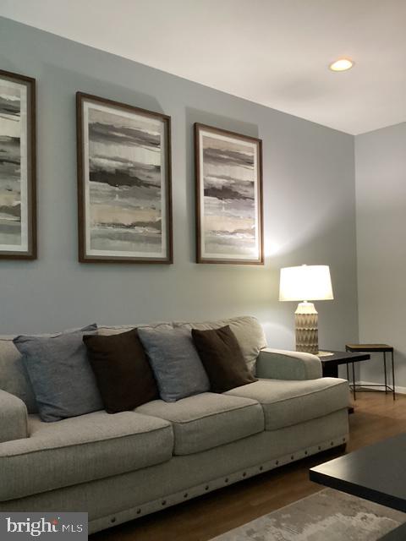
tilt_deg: +2.1
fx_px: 485
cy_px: 270
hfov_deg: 45.4
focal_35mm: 31
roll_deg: -1.6
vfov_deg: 58.4
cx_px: 203
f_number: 2.4
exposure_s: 1/40
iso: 400
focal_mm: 3.3
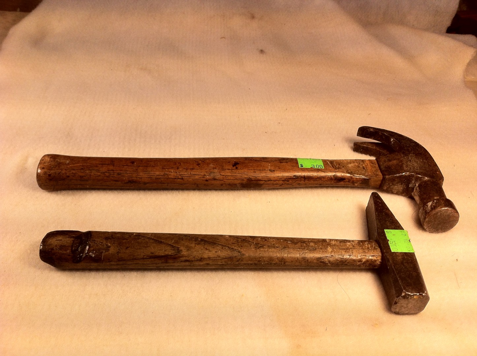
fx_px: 482
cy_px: 178
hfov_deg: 52.7
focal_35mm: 35
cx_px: 238
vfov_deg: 40.6
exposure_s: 1/212
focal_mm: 3.85
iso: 80
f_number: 2.8
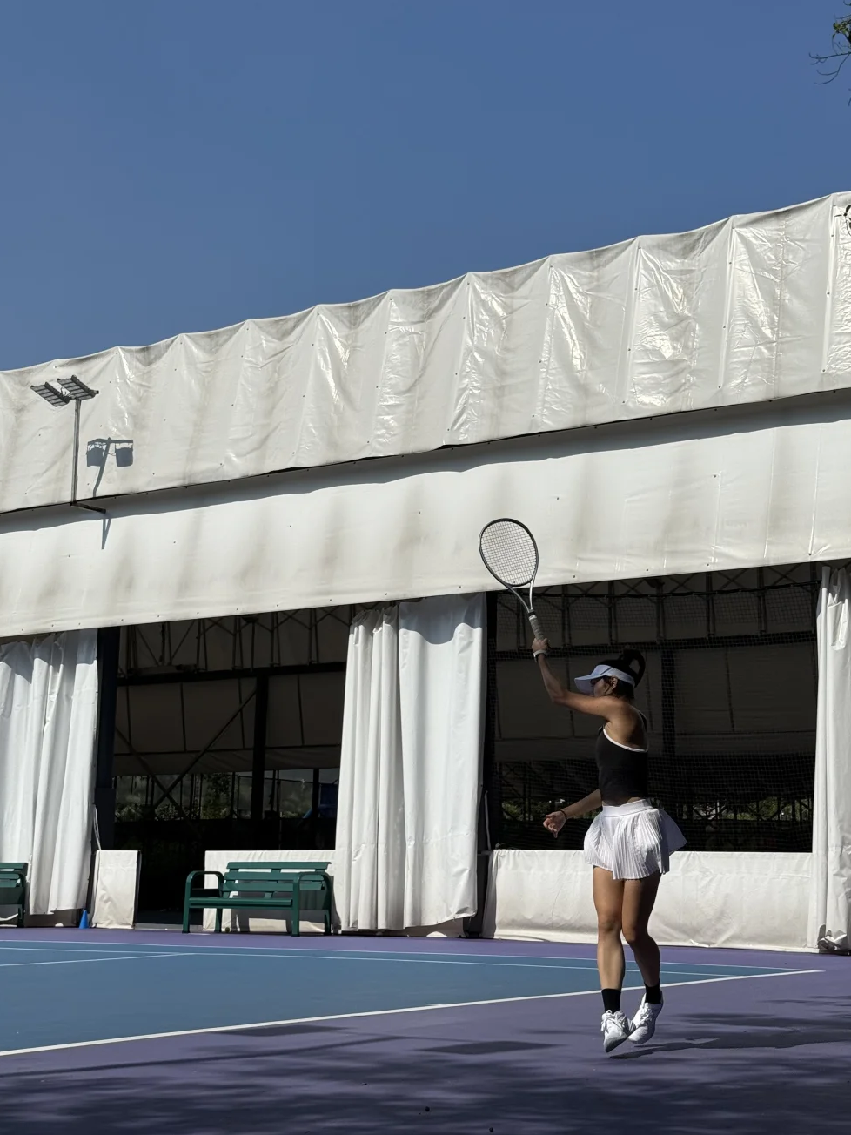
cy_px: 514
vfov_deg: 36.1
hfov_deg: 27.5
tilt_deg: +12.6
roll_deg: -1.4
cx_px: 422
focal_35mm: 53
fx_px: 1737
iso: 64
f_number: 1.78
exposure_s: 1/11364
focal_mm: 6.76
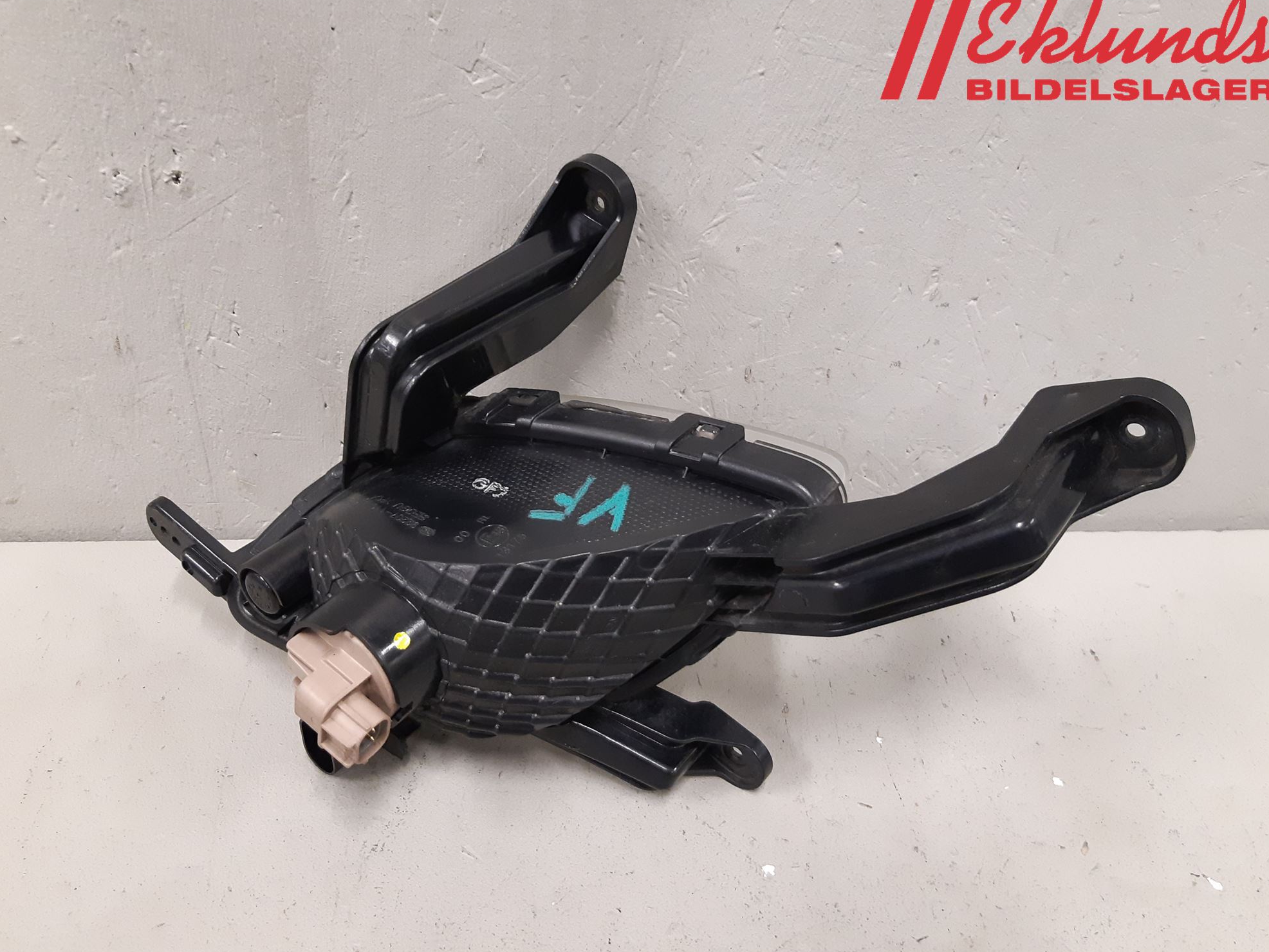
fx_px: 990
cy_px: 485
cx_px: 616
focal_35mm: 27
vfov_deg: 51.4
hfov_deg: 65.3
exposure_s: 1/50
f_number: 1.7
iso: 250
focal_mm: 3.93
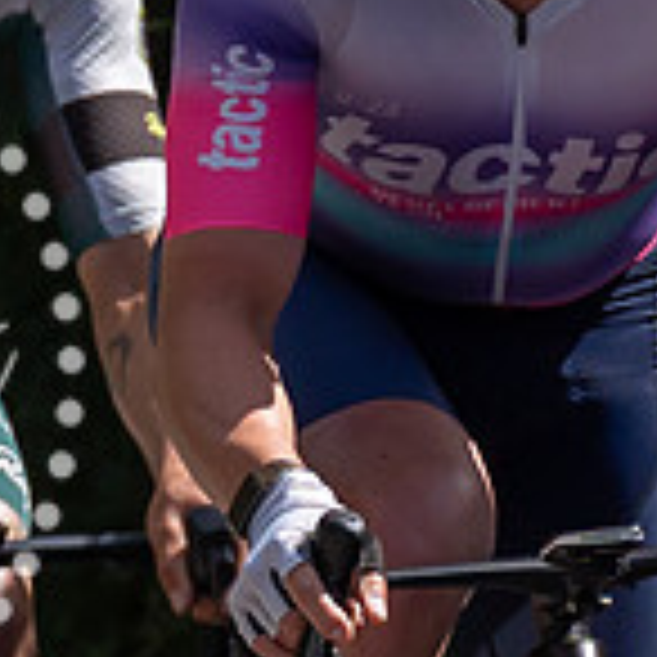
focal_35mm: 1948
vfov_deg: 0.9
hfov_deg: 0.9
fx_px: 41829
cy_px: -106
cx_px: 576
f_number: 4.5
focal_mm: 200
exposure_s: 1/1600
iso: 100
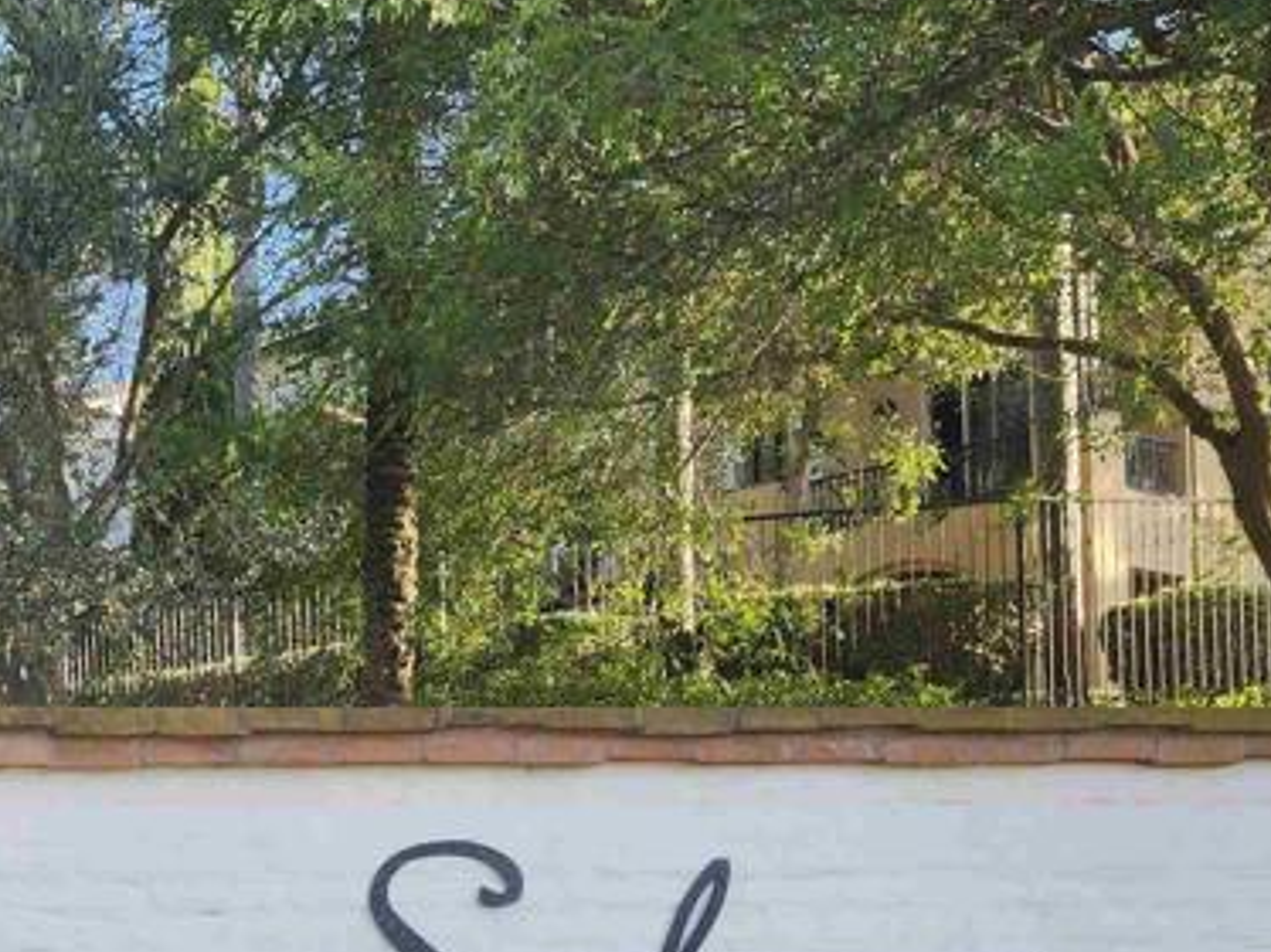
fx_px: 2312
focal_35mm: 63
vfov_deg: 22.6
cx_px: 102
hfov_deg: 29.4
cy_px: 870
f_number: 1.8
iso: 25
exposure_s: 1/289
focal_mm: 5.54
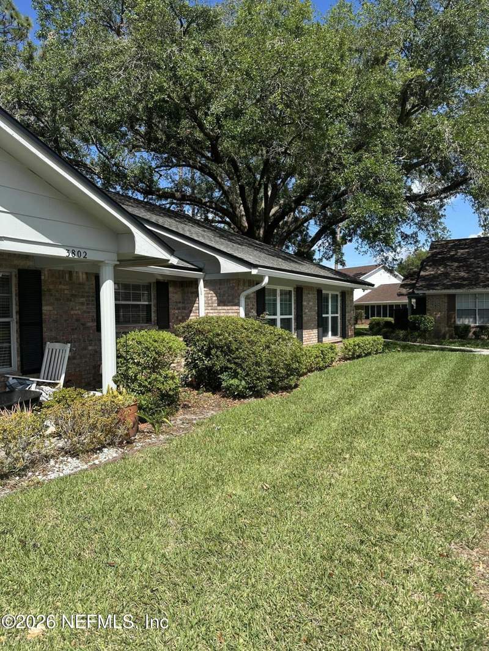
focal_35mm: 24
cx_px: 244
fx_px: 452
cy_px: 326
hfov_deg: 56.8
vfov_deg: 71.6
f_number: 1.78
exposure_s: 1/3597
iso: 80
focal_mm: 6.86
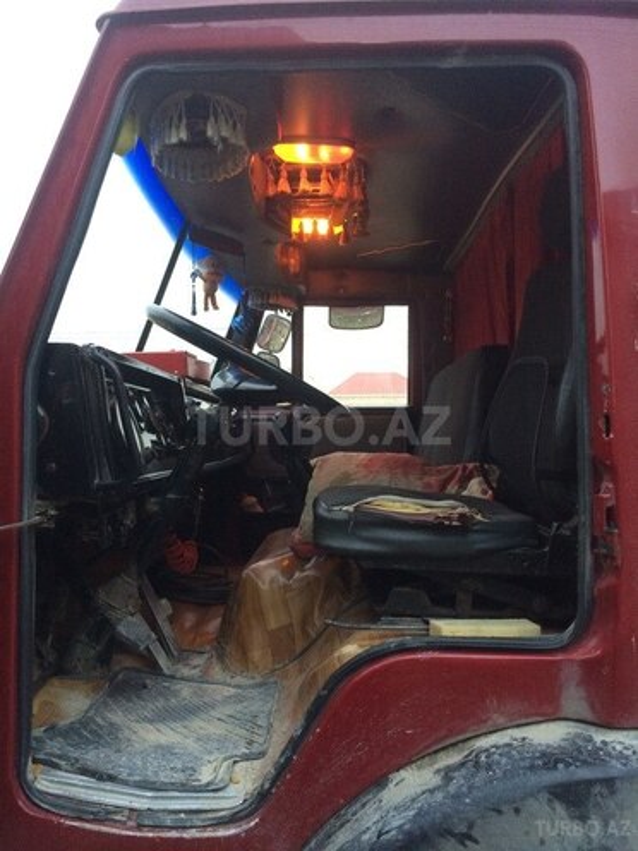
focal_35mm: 29
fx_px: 713
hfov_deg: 48.2
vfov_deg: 61.7
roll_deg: -0.4
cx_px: 319
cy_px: 426
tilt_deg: -0.7
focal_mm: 4.15
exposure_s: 1/33
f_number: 2.2
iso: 320
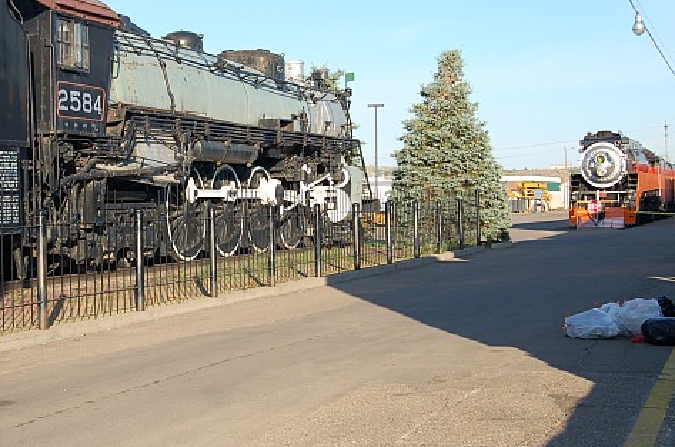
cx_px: 243
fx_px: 1291
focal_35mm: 69
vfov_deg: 19.6
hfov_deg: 29.2
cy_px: 169
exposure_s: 1/320
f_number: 9
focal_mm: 34
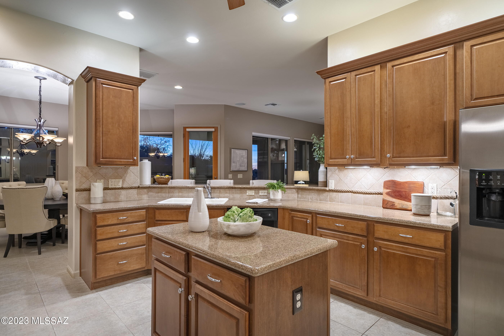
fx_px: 266
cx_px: 252
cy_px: 168
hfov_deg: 86.9
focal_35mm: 19
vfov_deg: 64.5
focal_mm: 19
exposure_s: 1/25
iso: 200
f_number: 7.1
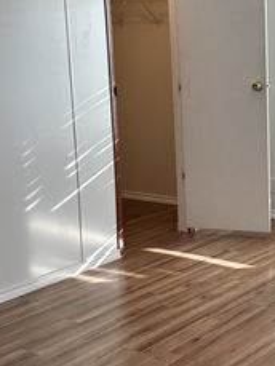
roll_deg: +0.3
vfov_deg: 28.9
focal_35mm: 67
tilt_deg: -10.0
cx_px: 294
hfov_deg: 21.0
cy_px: 165
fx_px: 709
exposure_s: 1/170
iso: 80
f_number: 1.78
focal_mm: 6.86
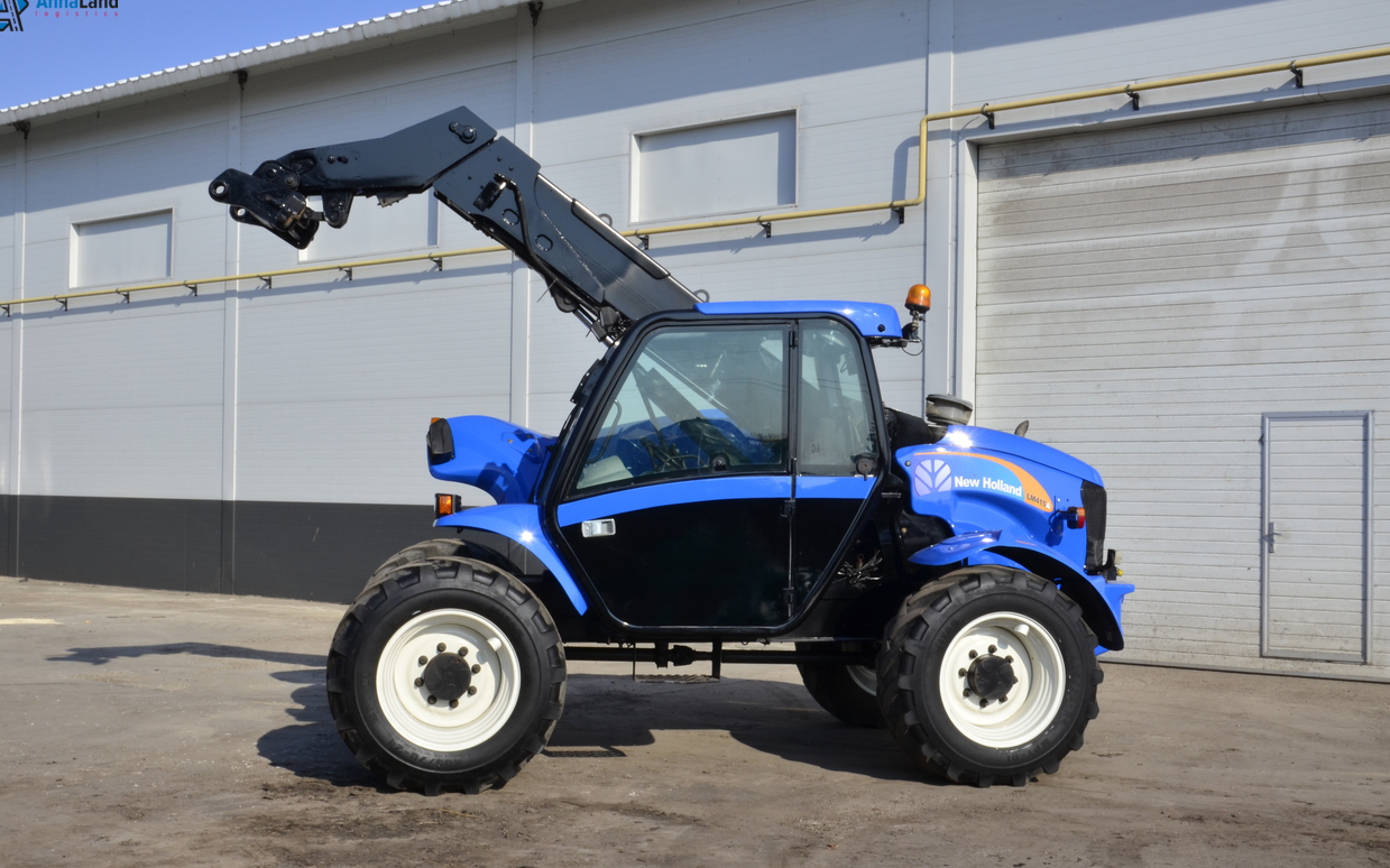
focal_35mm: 41
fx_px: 1553
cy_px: 455
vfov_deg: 31.2
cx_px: 692
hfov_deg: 48.2
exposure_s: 1/40
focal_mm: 26
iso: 125
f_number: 25
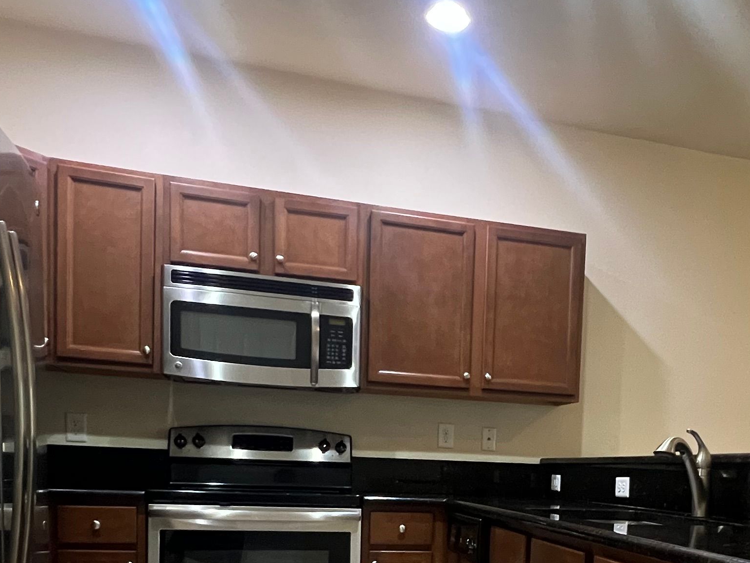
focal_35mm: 34
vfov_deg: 38.4
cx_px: 554
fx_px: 737
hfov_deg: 51.9
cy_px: 524
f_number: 1.8
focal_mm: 1.57
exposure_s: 1/60
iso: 640
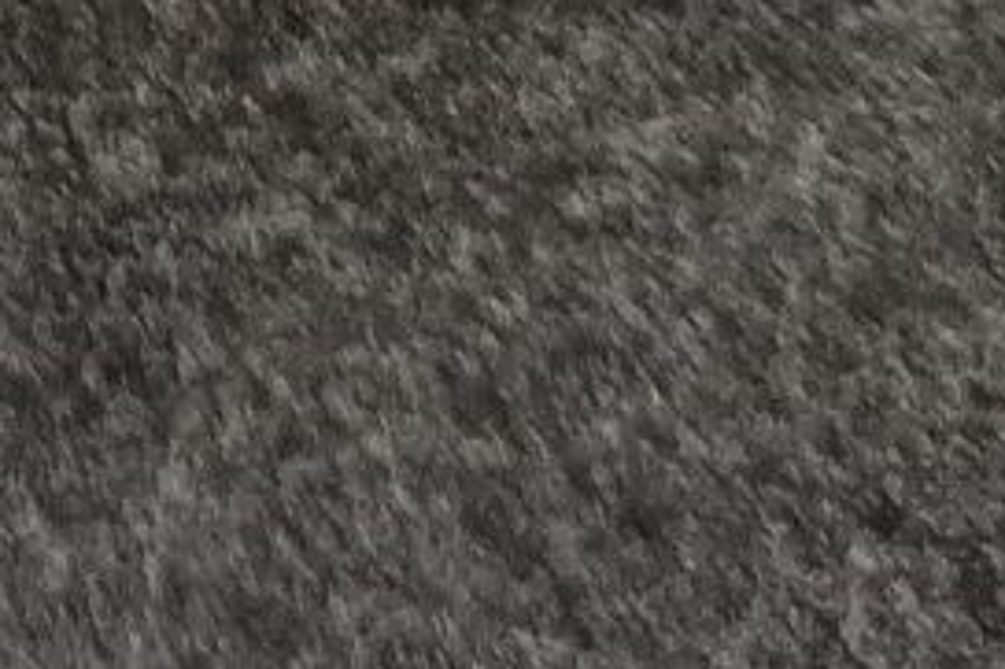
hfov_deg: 10.9
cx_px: -865
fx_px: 4910
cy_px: -1726
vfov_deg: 6.6
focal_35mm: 176
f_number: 1.8
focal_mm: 5.4
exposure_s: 1/100
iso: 1000
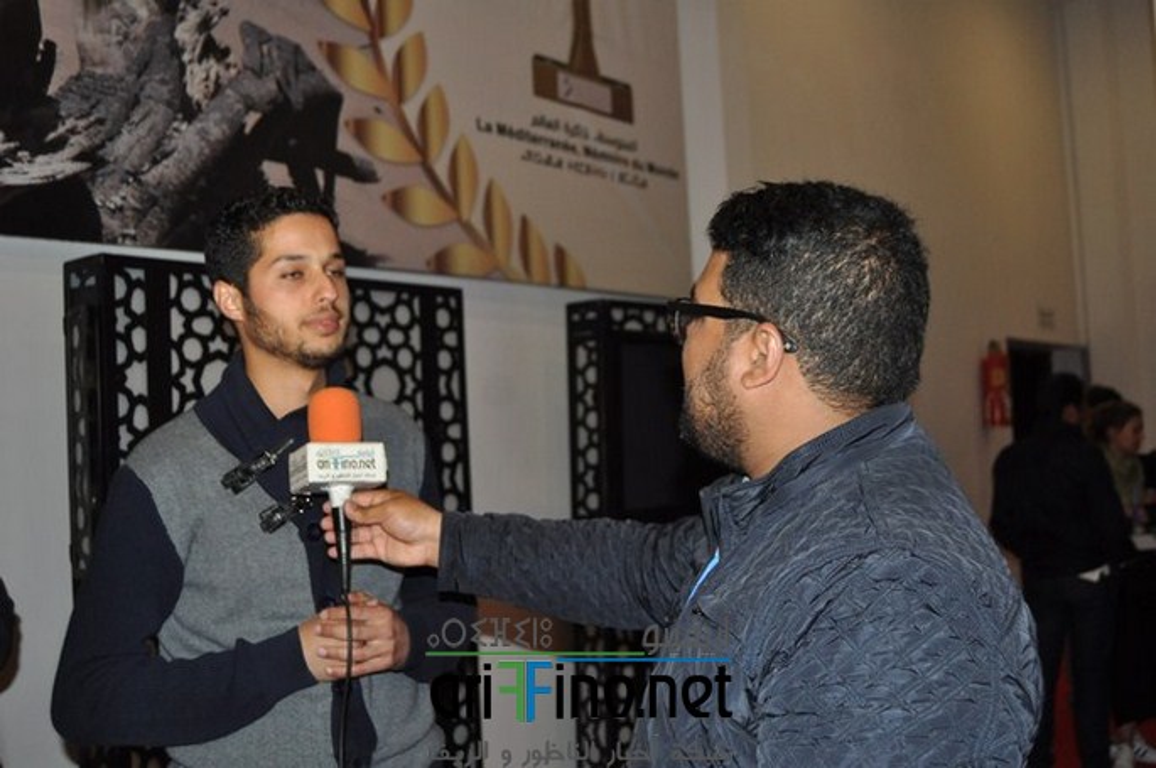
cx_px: 578
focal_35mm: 39
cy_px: 384
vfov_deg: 34.1
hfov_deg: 49.6
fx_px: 1251
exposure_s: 1/60
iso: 800
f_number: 4
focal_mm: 26
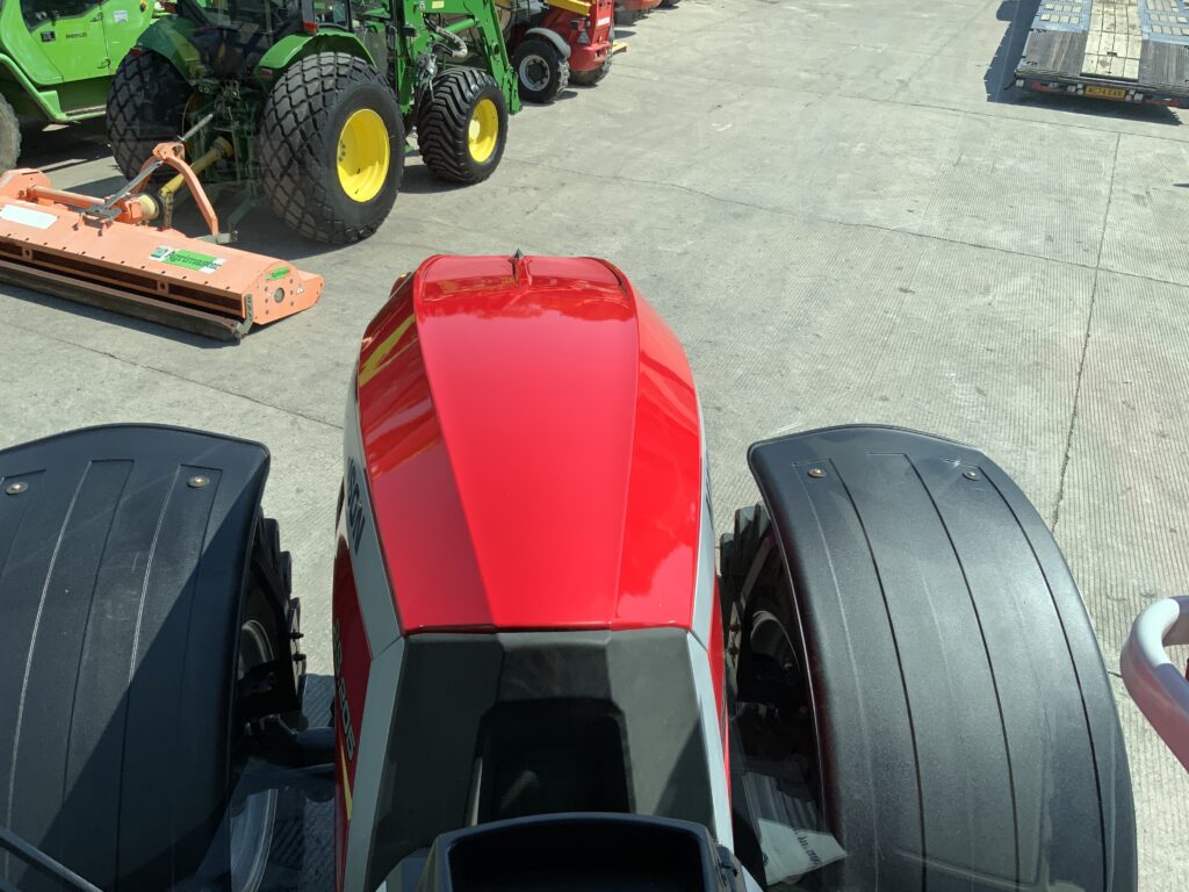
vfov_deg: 48.2
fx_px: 996
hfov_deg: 61.7
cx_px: 594
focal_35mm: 29
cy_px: 446
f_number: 1.8
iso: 16
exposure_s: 1/962
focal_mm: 3
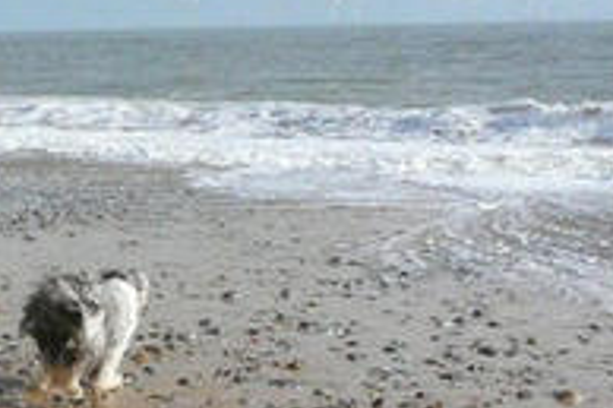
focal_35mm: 92
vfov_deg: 14.8
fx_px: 1565
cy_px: 286
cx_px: -11
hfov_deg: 21.3
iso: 400
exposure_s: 1/2000
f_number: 5
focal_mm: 5.2
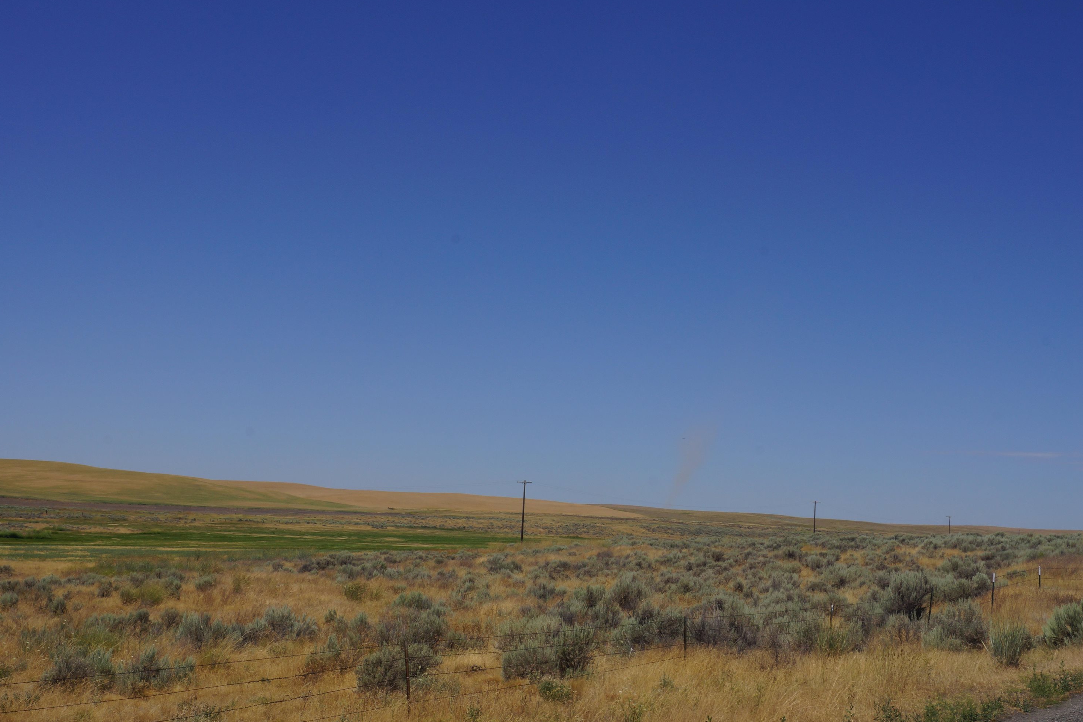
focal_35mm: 44
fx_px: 1324
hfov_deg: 44.5
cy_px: 362
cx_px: 553
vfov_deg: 30.5
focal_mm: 28
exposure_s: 1/160
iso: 100
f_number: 18
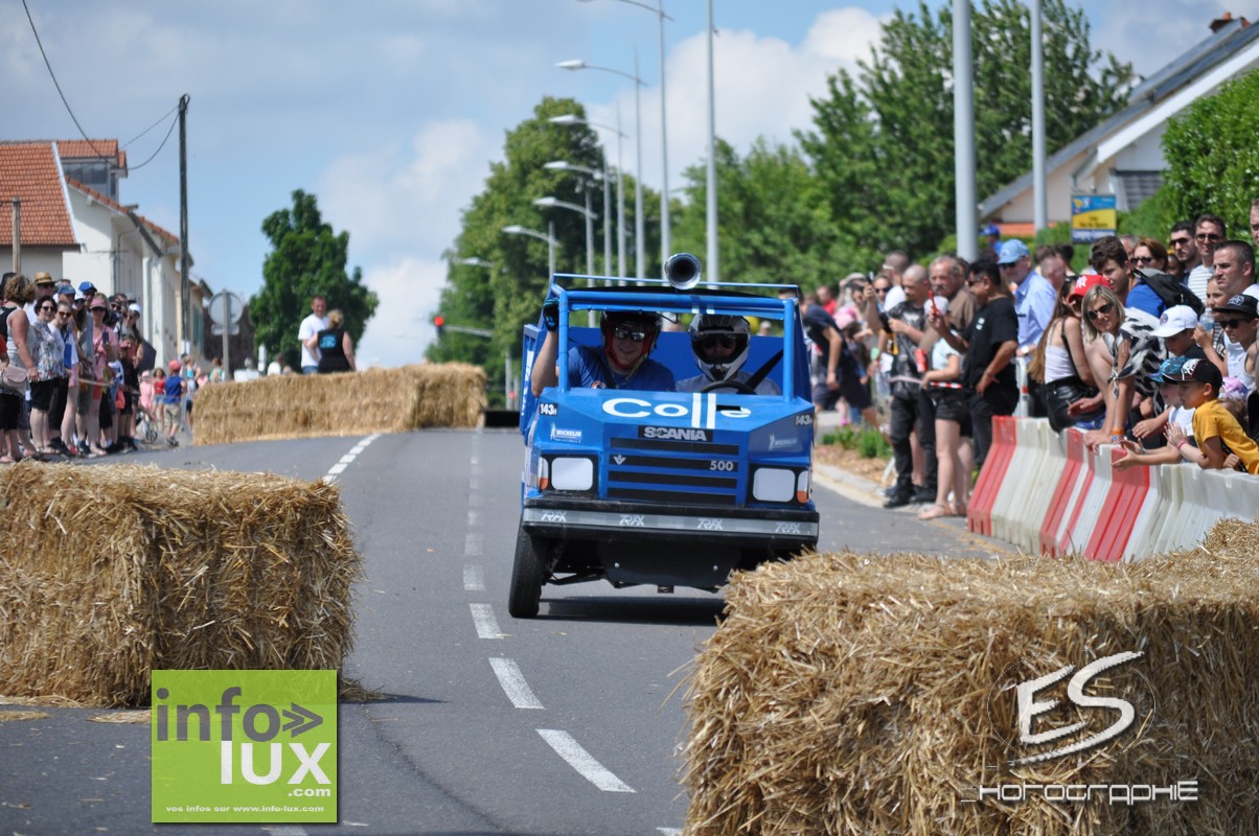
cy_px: 418
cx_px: 630
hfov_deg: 10.2
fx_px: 7074
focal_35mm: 202
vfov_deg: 6.8
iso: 450
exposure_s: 1/2000
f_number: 5
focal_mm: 135
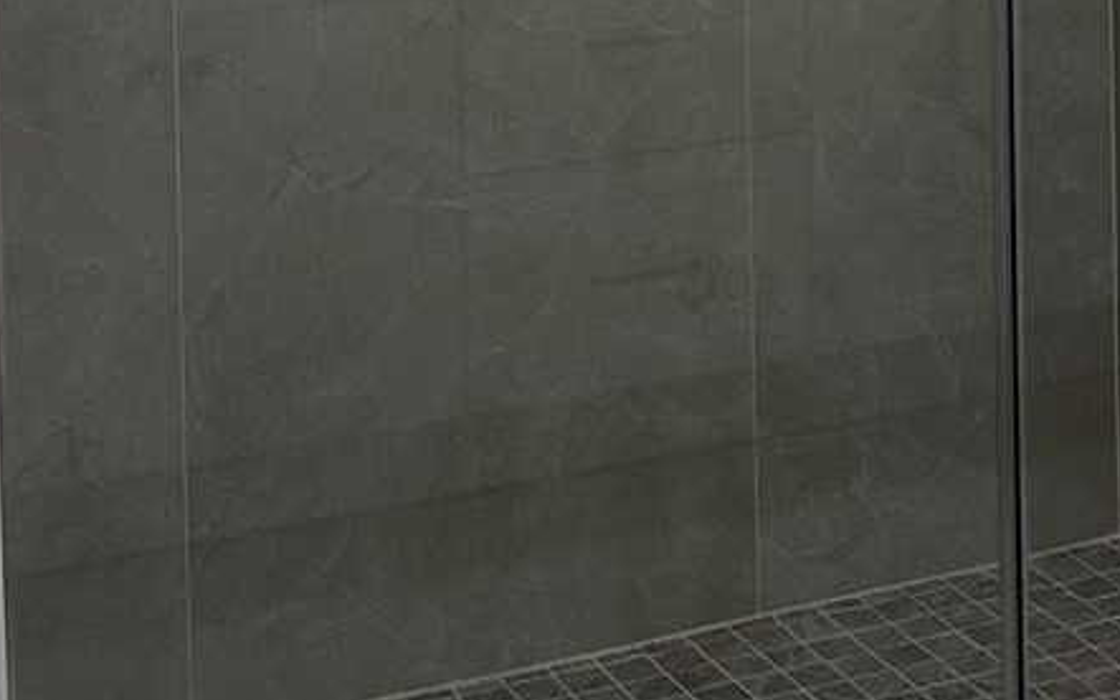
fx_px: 3601
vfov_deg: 10.6
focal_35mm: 118
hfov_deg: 17.5
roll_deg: +1.0
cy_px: -457
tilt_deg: -3.8
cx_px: 894
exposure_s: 1/120
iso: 160
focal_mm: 6.86
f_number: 1.78
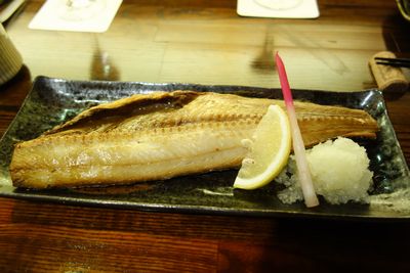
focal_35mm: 28
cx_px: 205
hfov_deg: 65.5
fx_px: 319
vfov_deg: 46.4
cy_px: 136
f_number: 1.8
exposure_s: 1/30
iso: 640
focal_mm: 10.4
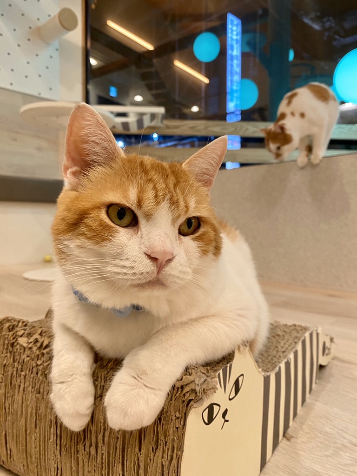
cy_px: 238
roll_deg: +0.1
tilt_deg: -2.2
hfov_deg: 53.1
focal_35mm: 26
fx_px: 358
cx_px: 178
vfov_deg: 67.3
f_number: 1.8
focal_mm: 4.25
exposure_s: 1/60
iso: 160
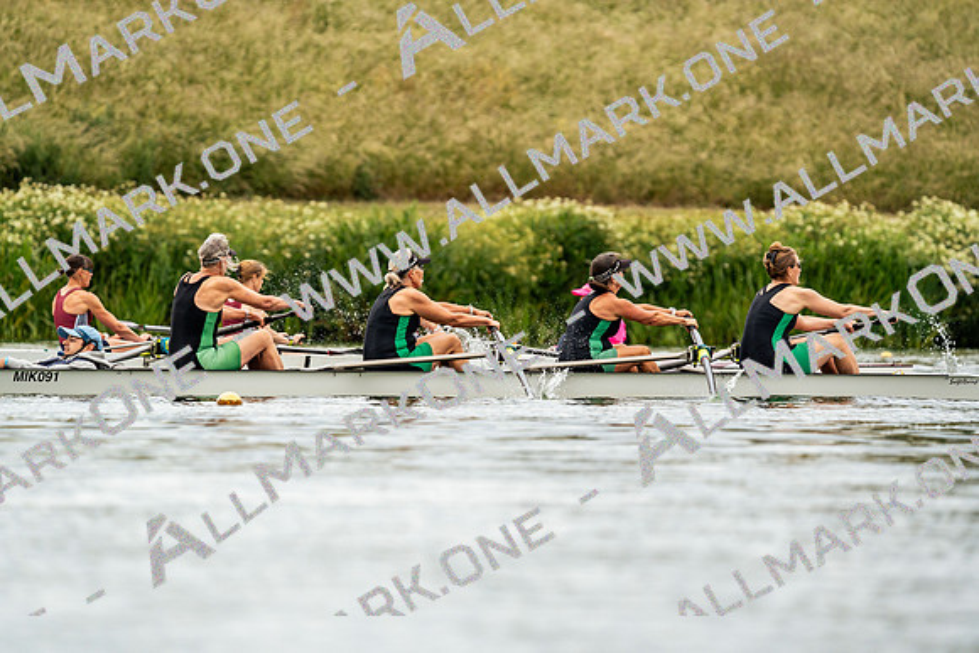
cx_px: 490
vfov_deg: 3.3
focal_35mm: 419
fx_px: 11397
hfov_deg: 4.9
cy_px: 326
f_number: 6.3
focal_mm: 419
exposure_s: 1/2000
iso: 500
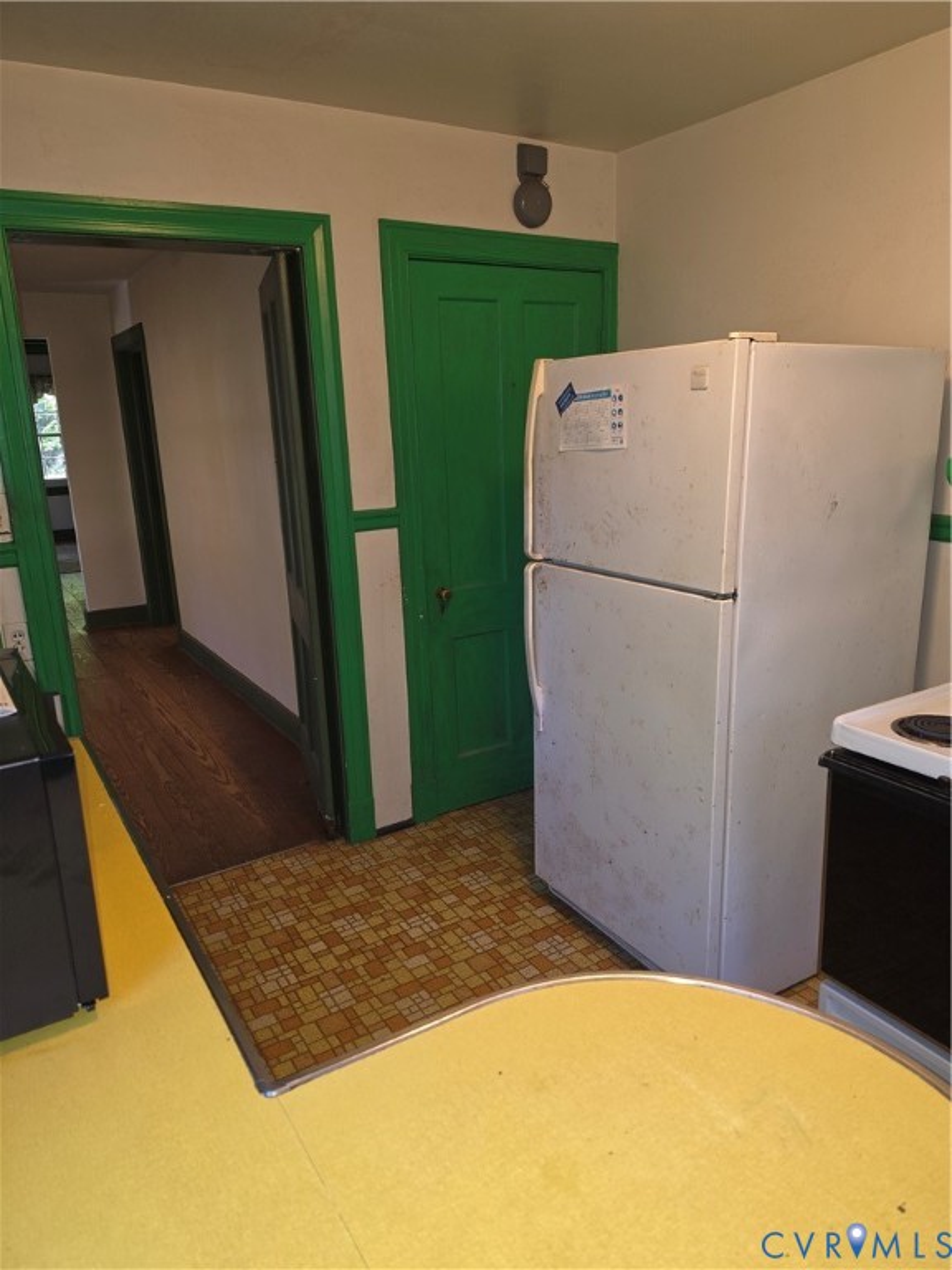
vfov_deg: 73.9
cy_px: 635
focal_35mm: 23
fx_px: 843
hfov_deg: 58.9
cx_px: 476
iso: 200
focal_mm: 6.5
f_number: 1.4
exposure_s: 1/24
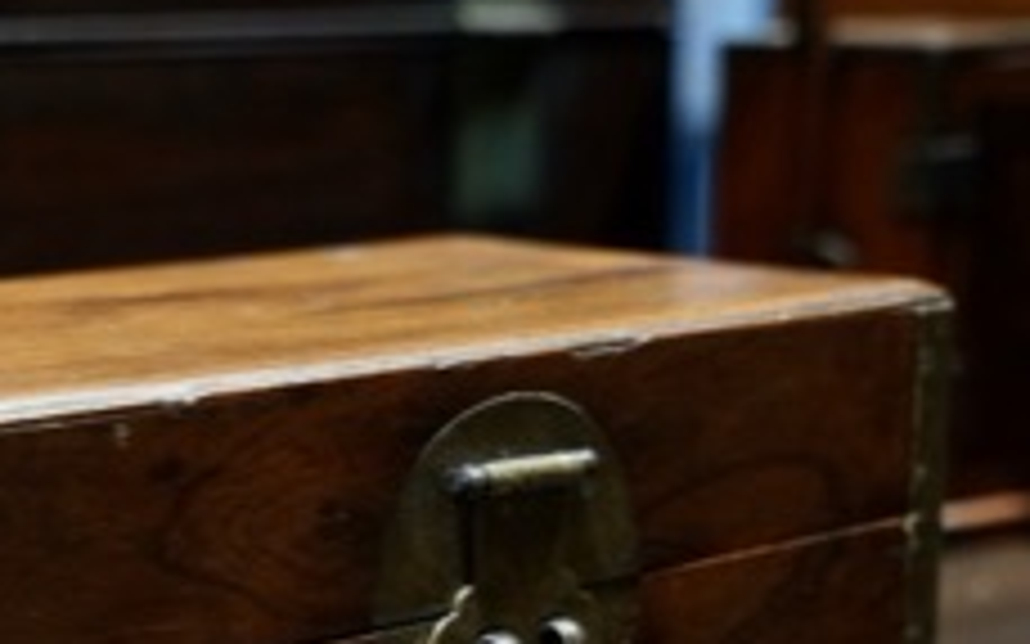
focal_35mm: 88
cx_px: 216
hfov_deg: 23.2
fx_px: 2470
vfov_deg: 14.6
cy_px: 635
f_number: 4
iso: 2000
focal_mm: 33
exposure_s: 1/60
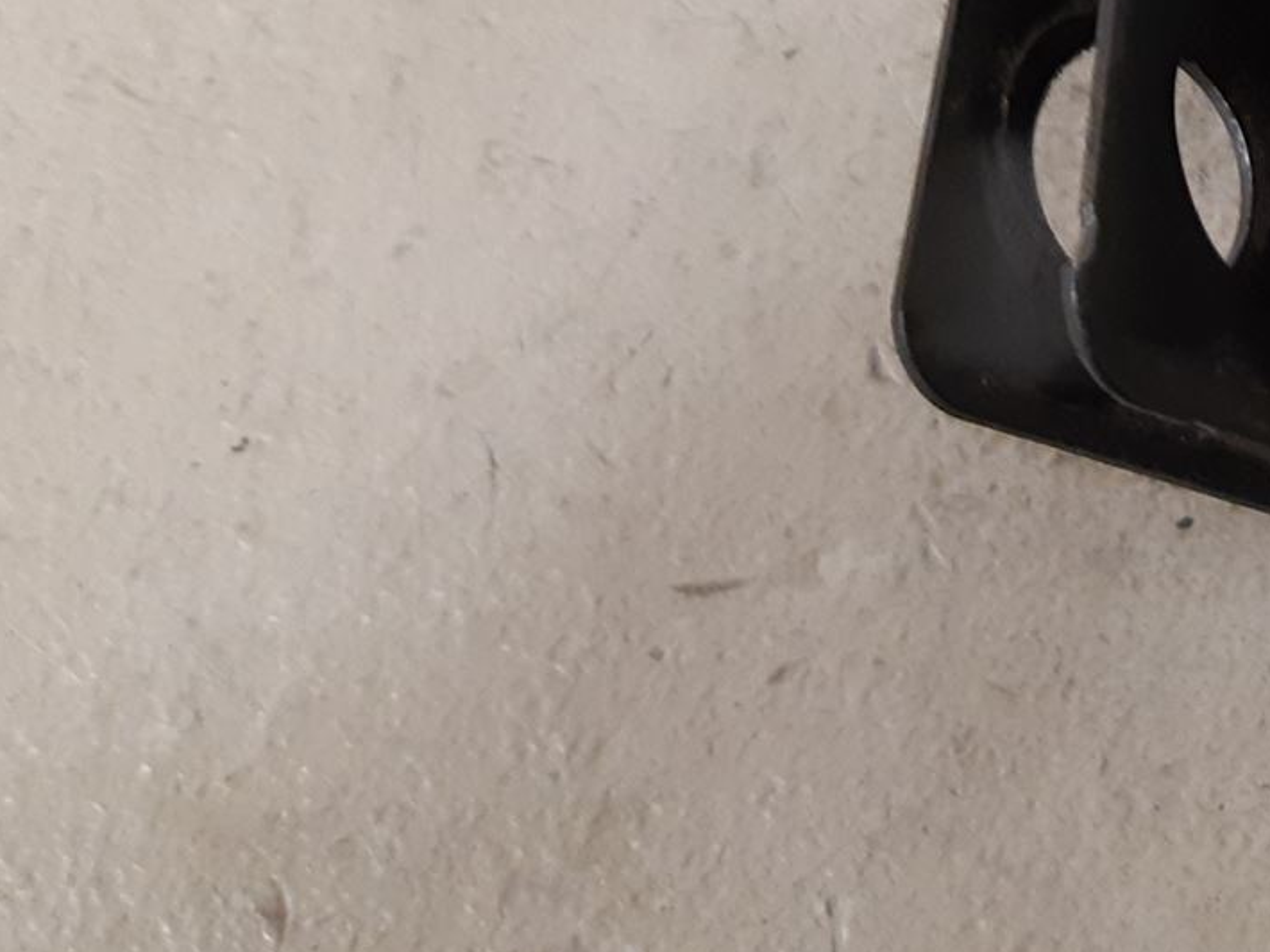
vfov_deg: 18.6
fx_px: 2751
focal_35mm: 75
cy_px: -200
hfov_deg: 23.8
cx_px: 1508
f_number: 1.7
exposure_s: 1/33
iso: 200
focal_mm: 3.93
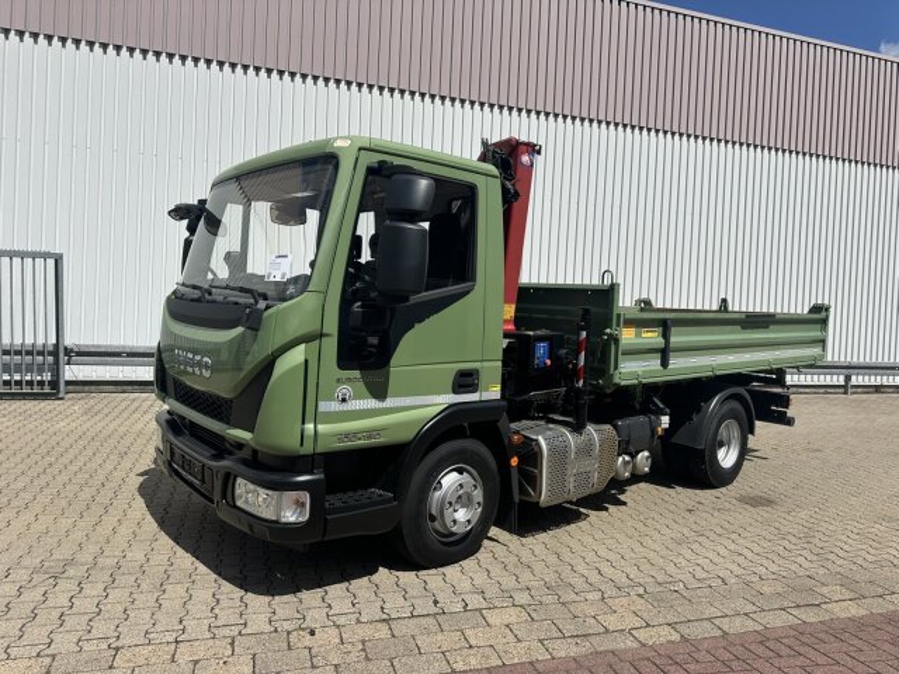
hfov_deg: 71.6
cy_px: 337
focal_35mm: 24
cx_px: 450
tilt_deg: -0.4
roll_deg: -2.0
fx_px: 623
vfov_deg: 56.8
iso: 80
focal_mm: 6.86
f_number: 1.78
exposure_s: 1/7576
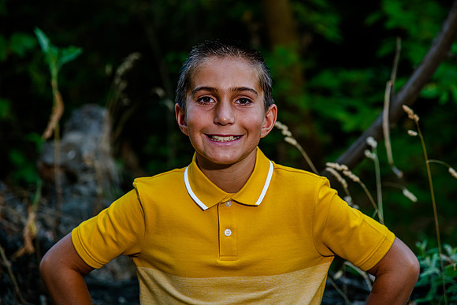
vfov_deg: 9.9
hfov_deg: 14.8
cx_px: 237
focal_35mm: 139
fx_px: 1762
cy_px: 129
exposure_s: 1/250
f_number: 4.5
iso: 500
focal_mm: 120
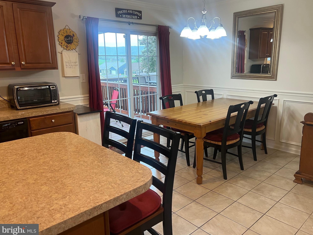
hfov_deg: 65.3
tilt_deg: -12.7
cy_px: 115
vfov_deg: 51.4
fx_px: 244
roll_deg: +0.9
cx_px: 162
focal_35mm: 27
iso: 80
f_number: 1.5
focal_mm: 5.7
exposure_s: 1/60
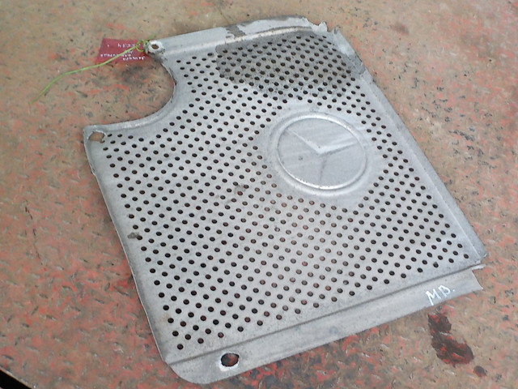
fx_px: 703
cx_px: 259
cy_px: 194
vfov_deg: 30.9
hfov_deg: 40.4
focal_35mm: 47
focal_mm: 6.4
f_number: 4.2
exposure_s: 1/10
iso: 400
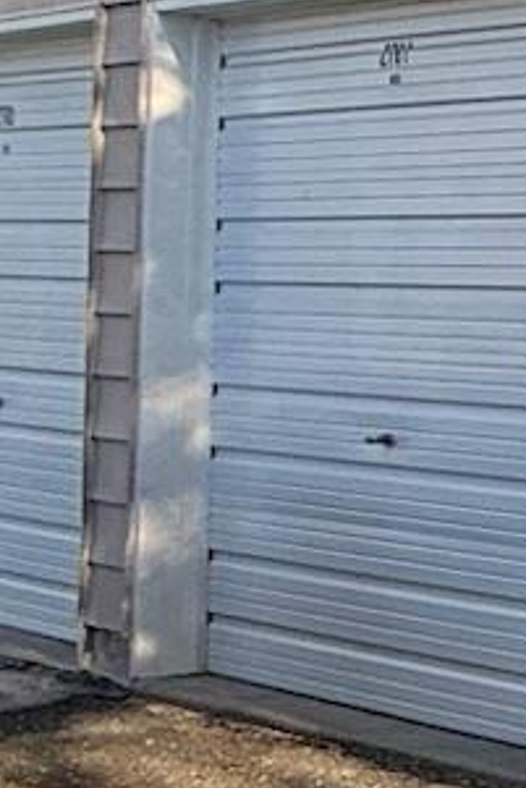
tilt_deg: +1.1
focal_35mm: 99
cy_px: 209
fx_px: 2167
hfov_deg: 8.4
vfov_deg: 20.5
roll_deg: -1.4
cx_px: 2010
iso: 64
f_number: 2.2
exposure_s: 1/386
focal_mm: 2.22
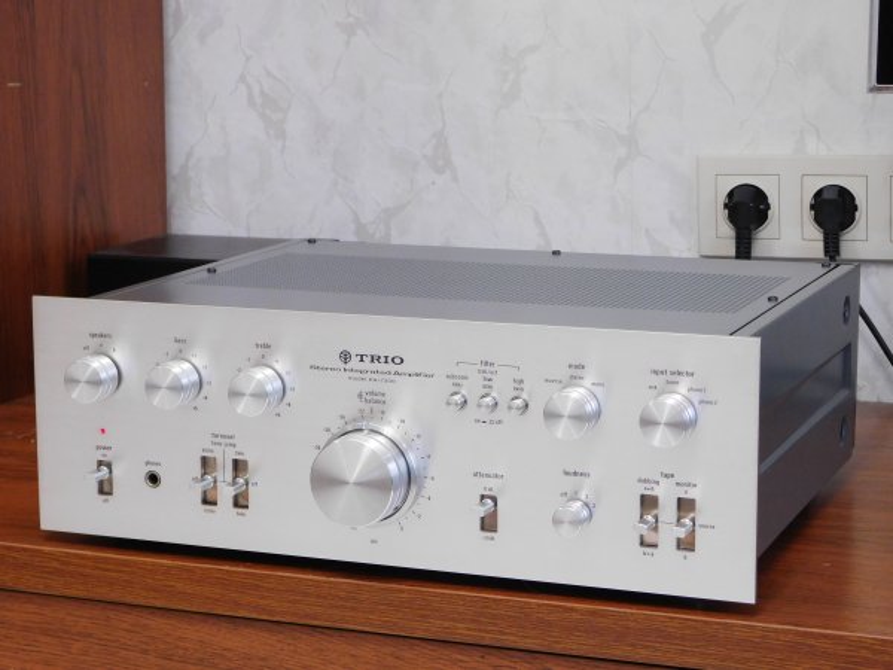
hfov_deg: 24.4
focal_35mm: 80
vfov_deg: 18.4
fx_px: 2064
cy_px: 335
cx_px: 446
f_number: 4.4
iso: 400
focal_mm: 14.2
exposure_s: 1/20
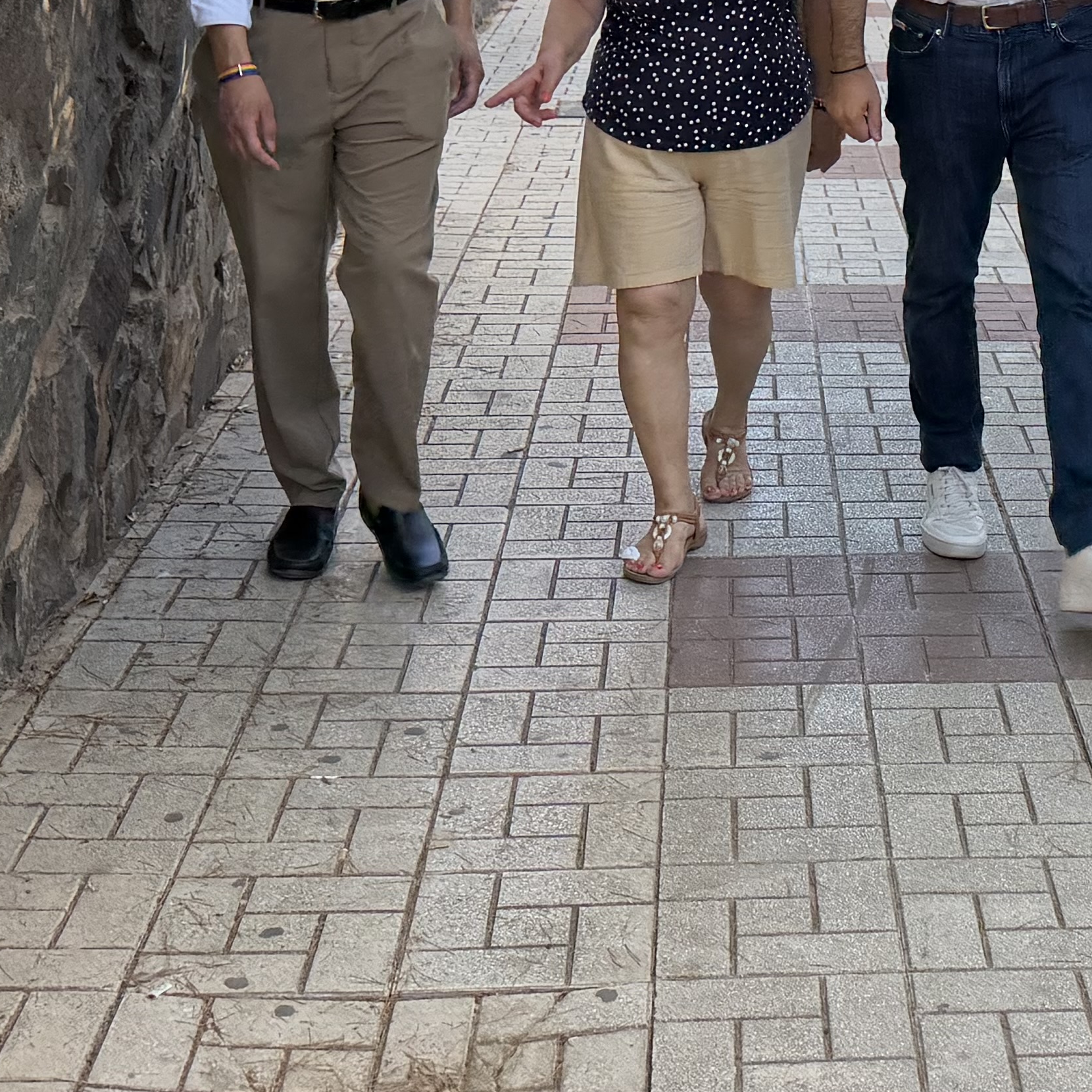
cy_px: -31
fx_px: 2605
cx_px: 1019
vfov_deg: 22.6
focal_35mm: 73
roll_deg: -1.2
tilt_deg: -6.7
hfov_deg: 23.0
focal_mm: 6.76
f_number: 1.78
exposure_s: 1/1337
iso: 100
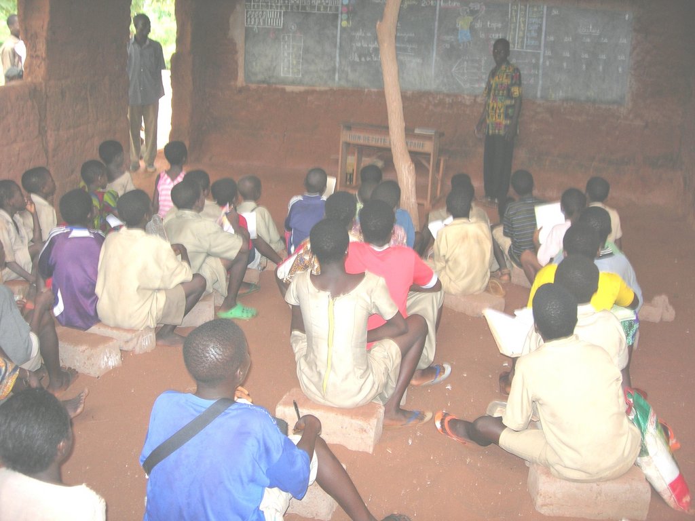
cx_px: 348
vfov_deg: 37.7
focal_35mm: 38
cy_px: 260
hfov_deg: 49.0
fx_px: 763
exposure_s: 1/60.1
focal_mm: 7.8
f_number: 2.8
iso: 71
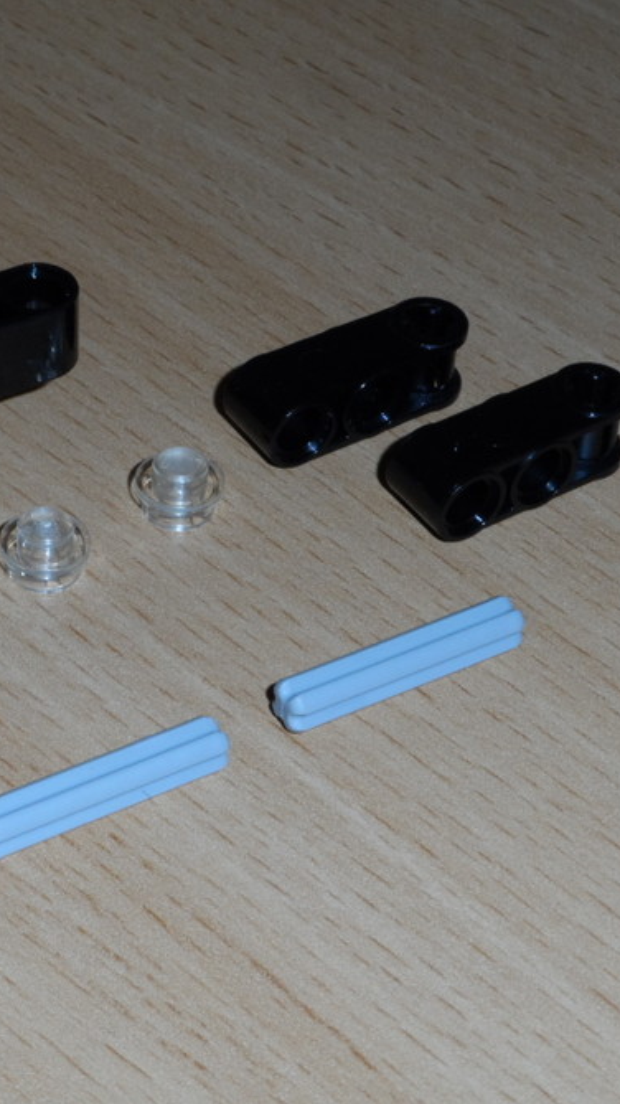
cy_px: 554
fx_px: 3129
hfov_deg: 11.2
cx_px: -2
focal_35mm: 107
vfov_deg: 20.0
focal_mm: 11.9
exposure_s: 1/20
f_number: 7.7
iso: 100
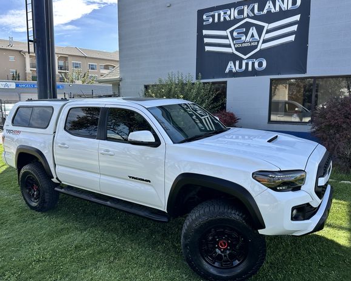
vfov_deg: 54.9
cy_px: 135
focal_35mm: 26
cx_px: 165
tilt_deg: -7.3
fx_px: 270
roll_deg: -0.1
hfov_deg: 66.0
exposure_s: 1/1374
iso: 80
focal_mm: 6.86
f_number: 1.78
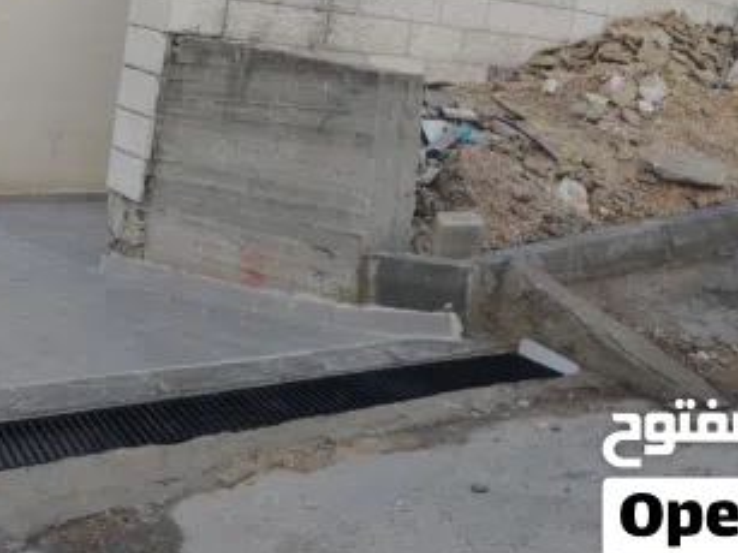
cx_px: 240
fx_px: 1066
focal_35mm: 50
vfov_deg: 27.9
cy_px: 43
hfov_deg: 37.7
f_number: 1.75
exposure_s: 1/515
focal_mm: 5.25
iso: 100
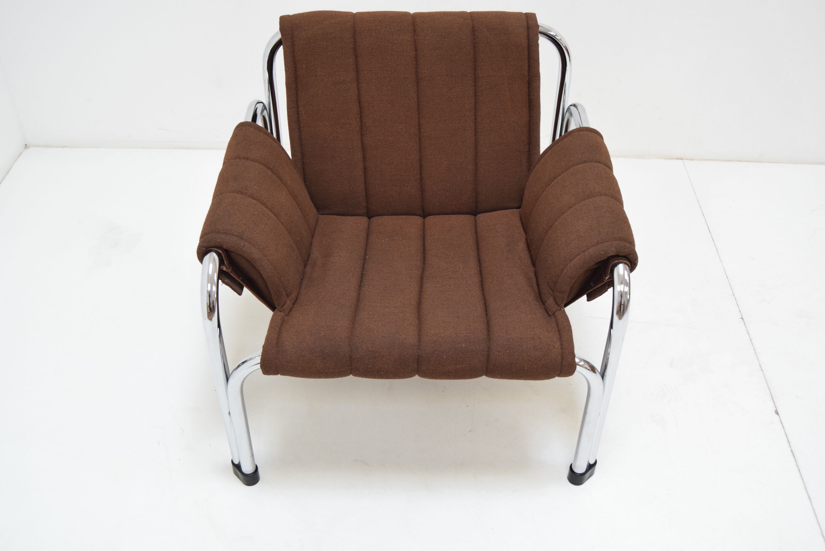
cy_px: 276
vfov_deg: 34.3
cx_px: 412
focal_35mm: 39
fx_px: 894
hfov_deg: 49.5
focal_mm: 26
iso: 1600
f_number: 5
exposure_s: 1/100
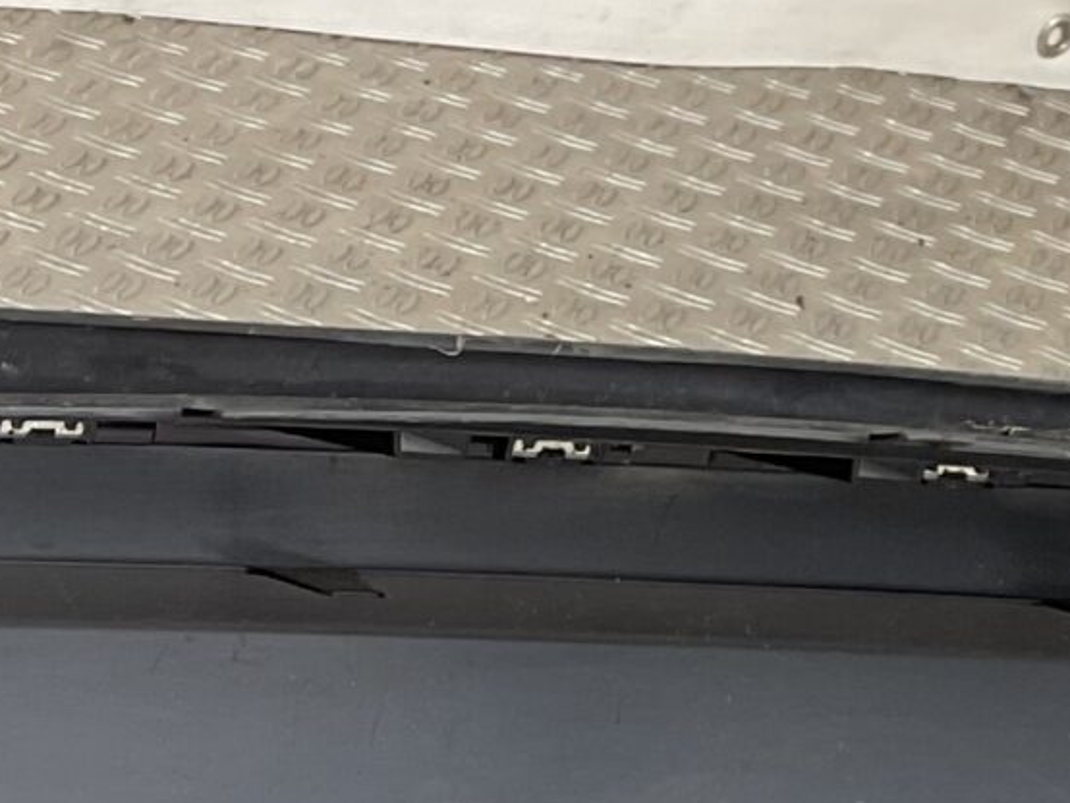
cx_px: -1219
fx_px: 4144
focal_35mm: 134
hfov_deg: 12.5
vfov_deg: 10.9
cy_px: 1000
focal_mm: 3
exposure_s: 1/100
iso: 16
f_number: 1.8
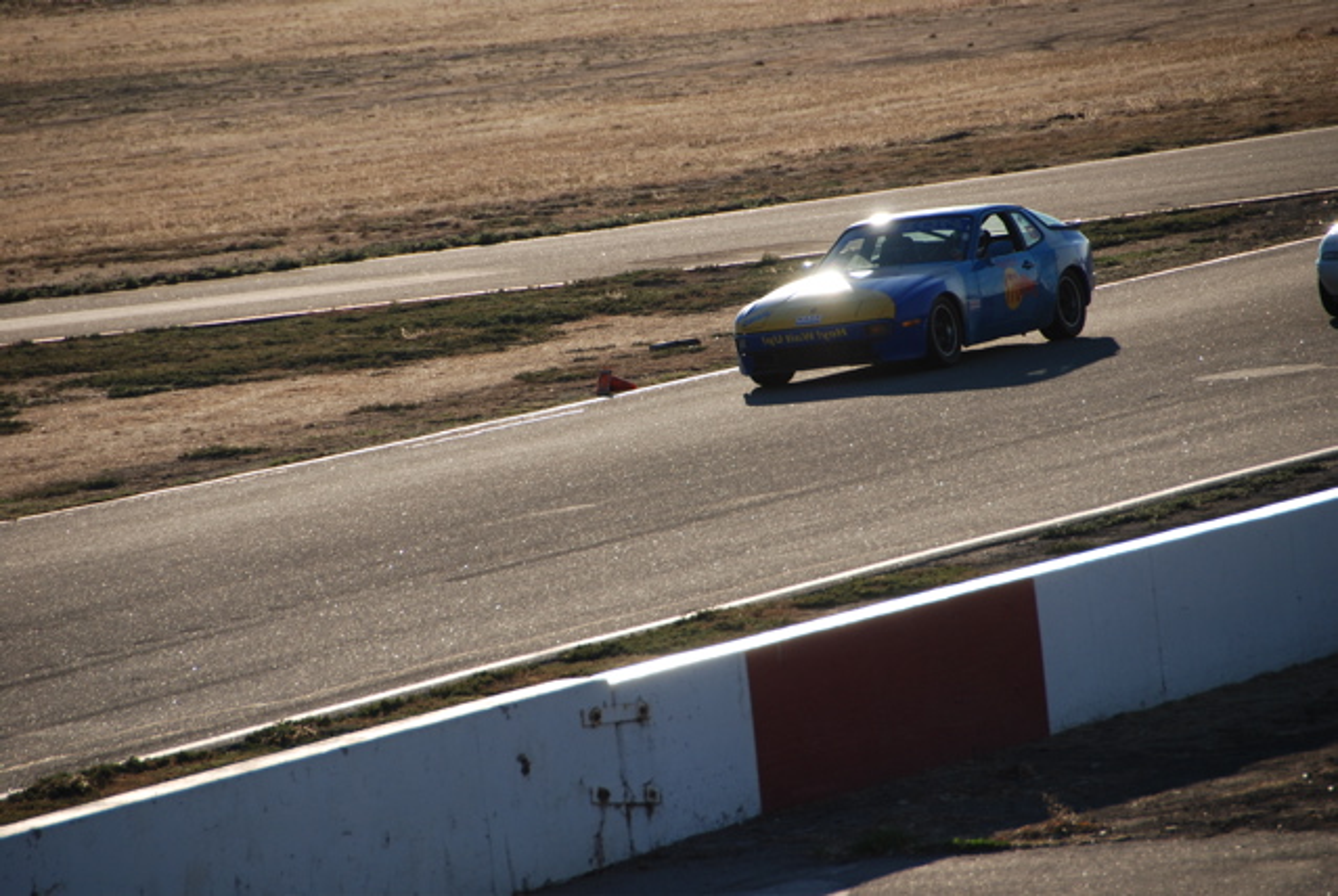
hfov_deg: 6.9
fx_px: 11165
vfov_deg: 4.6
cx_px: 669
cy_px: 448
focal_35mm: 300
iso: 200
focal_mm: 200
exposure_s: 1/1250
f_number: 5.6
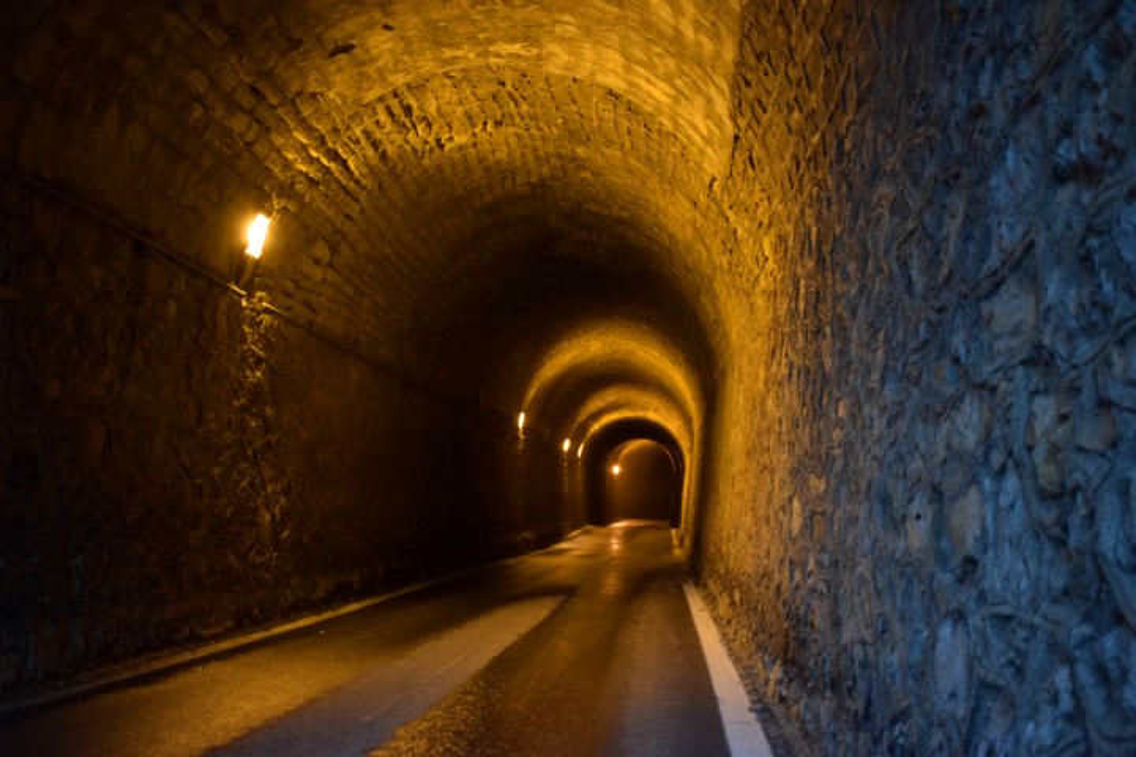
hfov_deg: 47.9
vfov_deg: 33.0
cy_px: 378
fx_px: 1278
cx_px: 568
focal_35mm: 40
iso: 800
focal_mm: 27
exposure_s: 1/40
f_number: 4
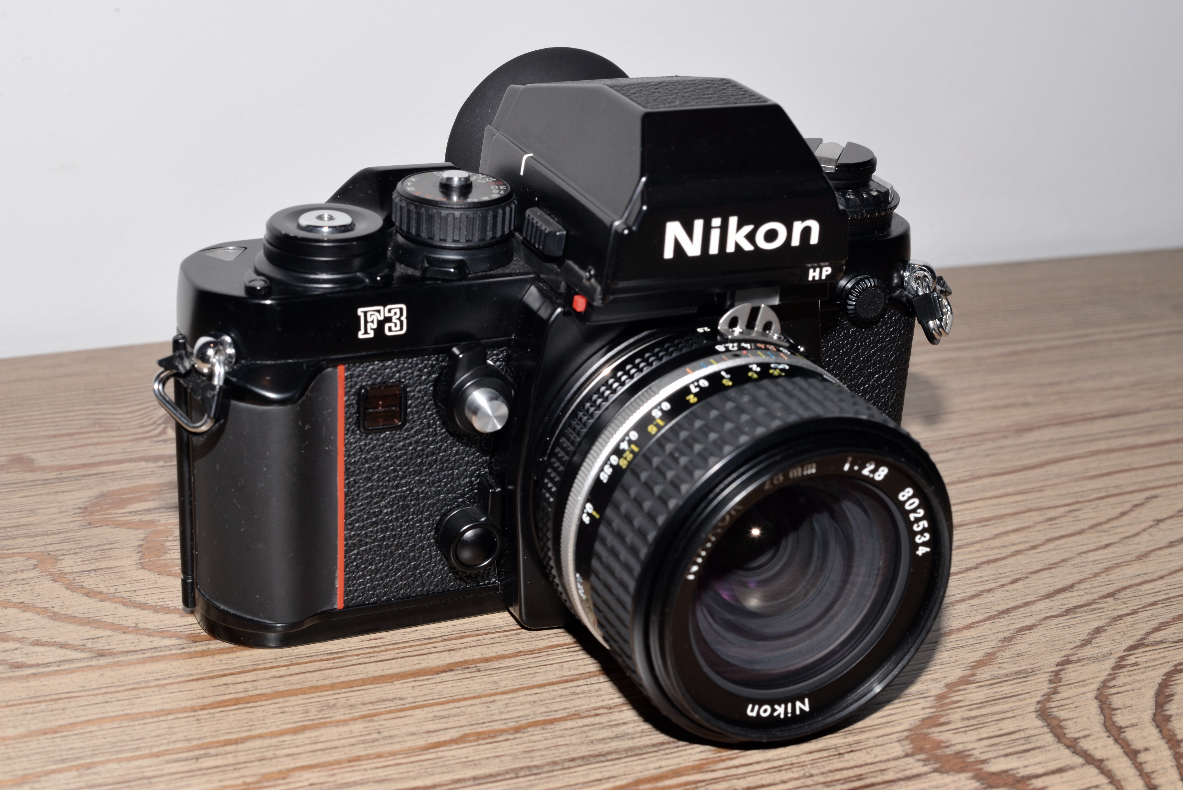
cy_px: 395
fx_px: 1644
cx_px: 592
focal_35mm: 50
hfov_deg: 39.6
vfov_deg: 27.0
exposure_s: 1/125
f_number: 16
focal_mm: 50
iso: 400
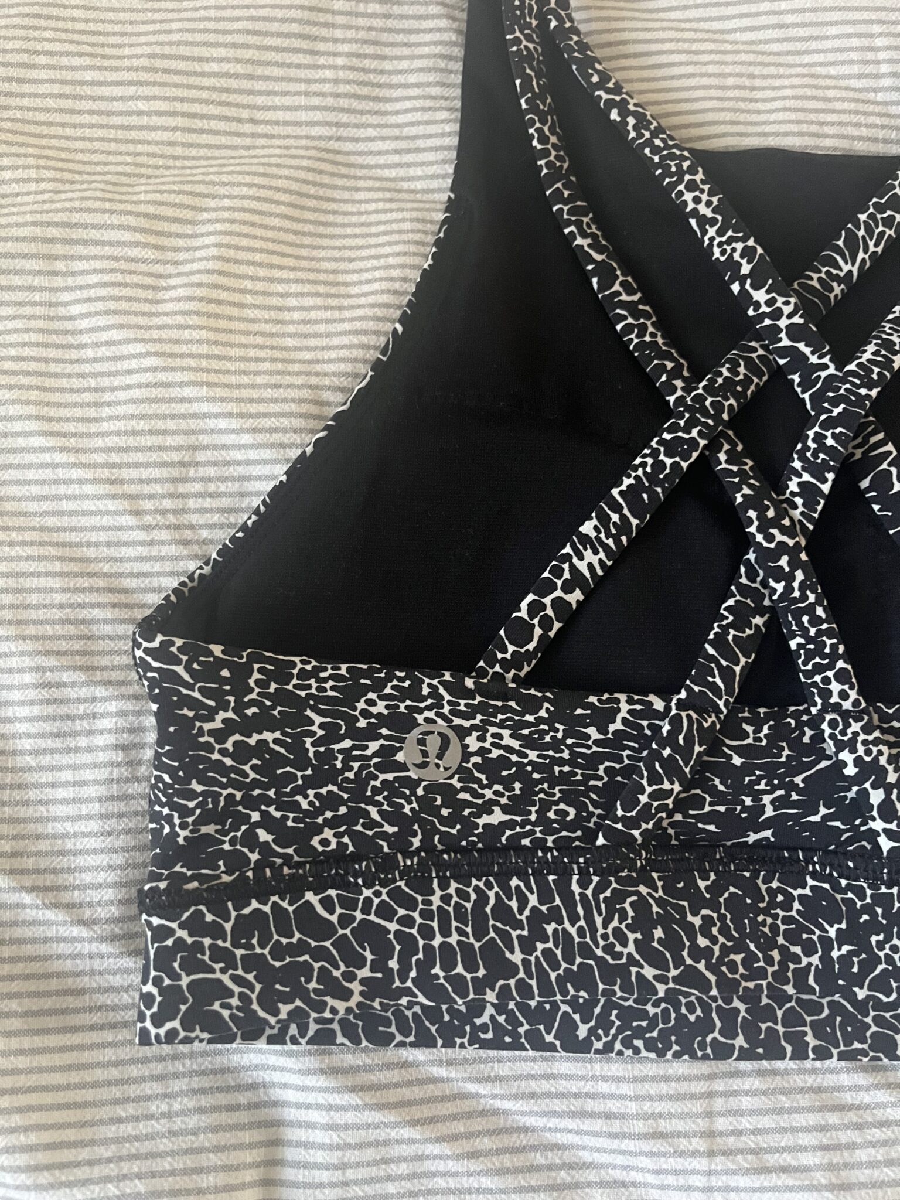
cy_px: 600
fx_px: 901
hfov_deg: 53.1
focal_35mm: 26
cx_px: 450
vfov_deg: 67.3
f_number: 1.6
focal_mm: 5.1
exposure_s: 1/37
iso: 640
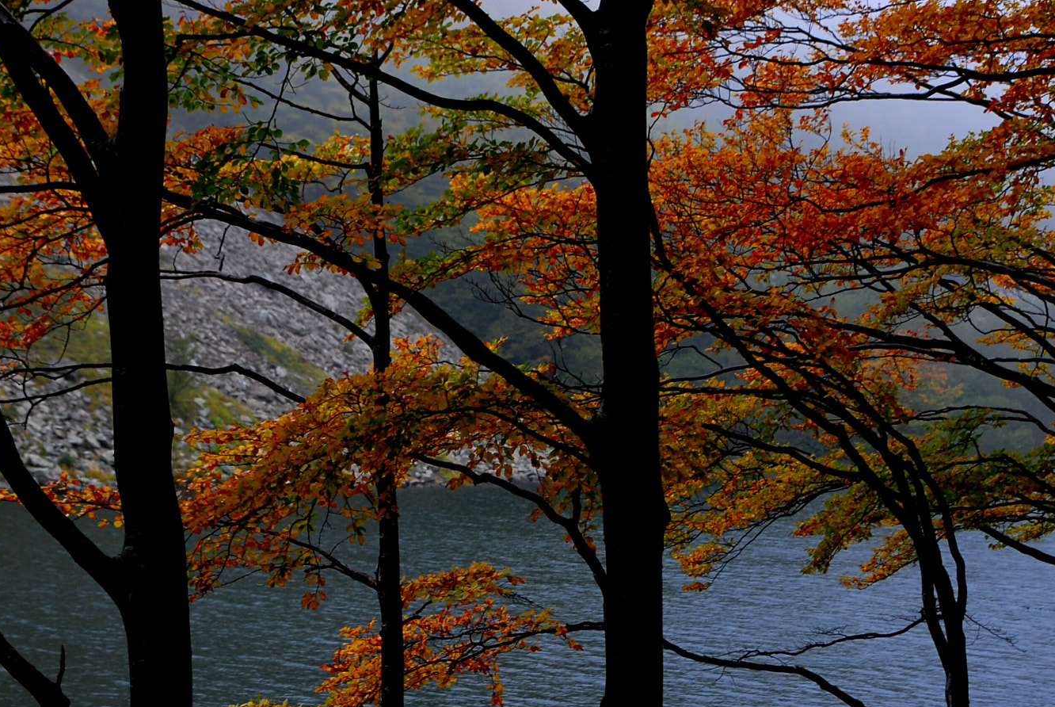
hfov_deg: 24.4
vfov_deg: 16.5
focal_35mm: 83
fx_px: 2436
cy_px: 492
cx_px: 410
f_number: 2.8
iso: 200
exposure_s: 1/45
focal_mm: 36
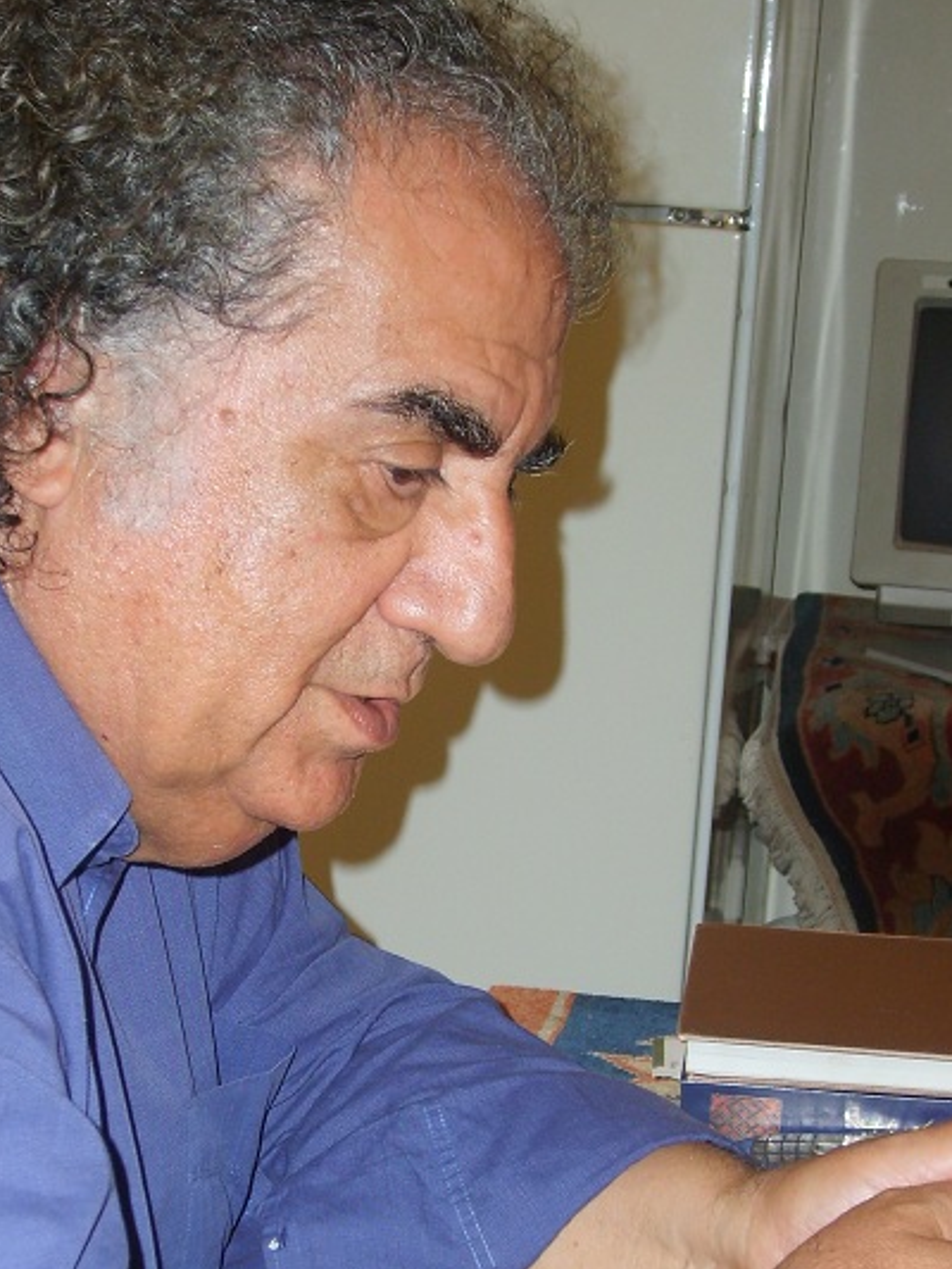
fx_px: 2859
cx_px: 466
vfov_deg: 24.9
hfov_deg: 18.9
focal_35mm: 78
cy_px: 855
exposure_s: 1/45
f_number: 3.3
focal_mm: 8.7
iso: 100
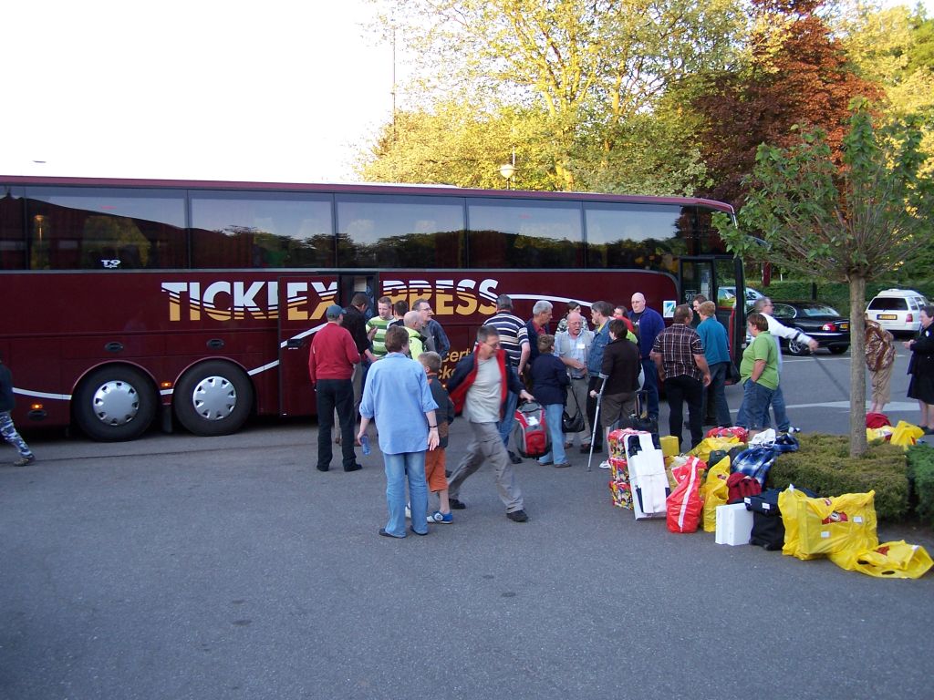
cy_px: 350
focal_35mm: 38
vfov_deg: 37.7
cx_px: 467
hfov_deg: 49.0
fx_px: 1025
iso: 80
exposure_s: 1/60
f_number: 2.8
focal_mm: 6.3
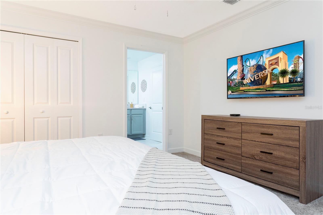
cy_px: 108
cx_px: 162
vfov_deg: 55.1
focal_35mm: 23
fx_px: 206
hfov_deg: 76.1
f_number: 13
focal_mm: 23
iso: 1000
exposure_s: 1/10
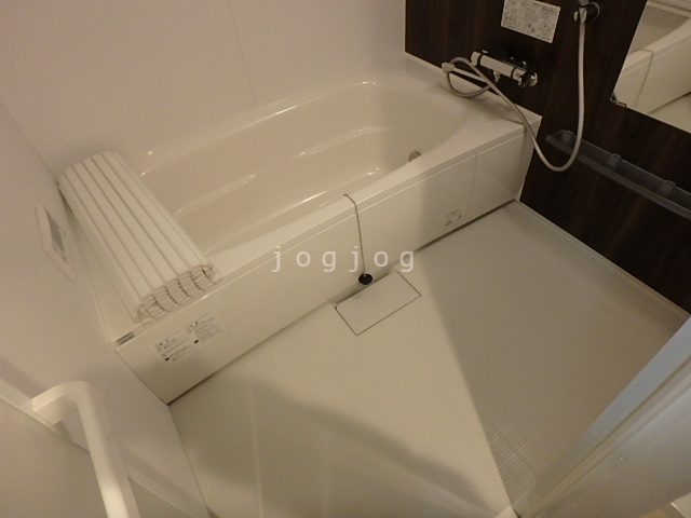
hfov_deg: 79.0
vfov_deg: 63.4
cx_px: 346
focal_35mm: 21
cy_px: 259
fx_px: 419
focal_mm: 3.7
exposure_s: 1/30
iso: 500
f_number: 3.5
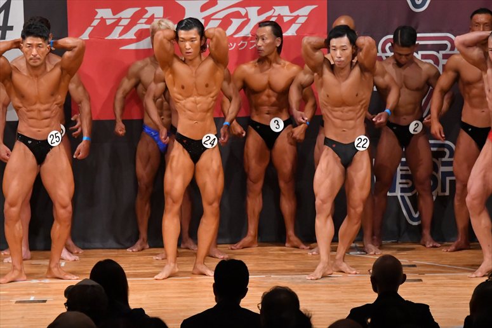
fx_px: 3483
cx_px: 246
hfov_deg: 8.1
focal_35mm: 255
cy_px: 164
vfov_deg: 5.4
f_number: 5.6
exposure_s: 1/400
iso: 9000
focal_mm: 170
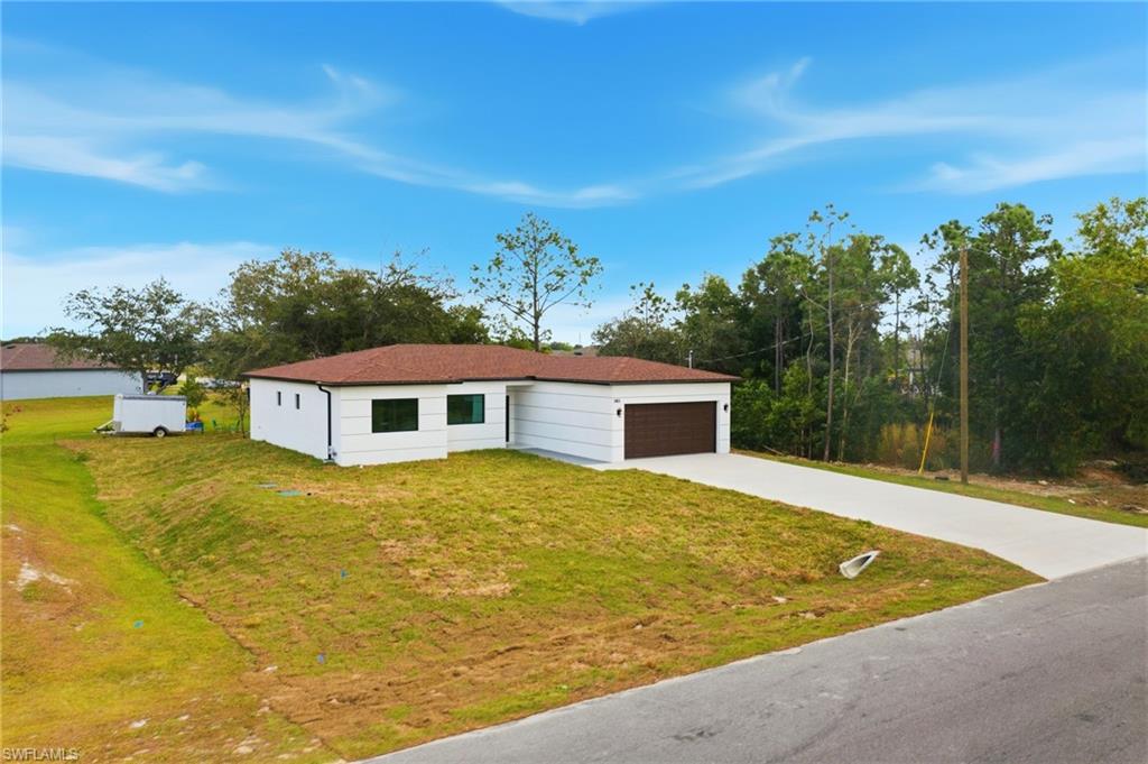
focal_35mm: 28
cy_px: 382
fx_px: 892
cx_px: 574
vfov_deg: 46.3
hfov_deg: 65.5
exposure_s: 1/200
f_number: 7.1
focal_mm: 10.3
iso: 200
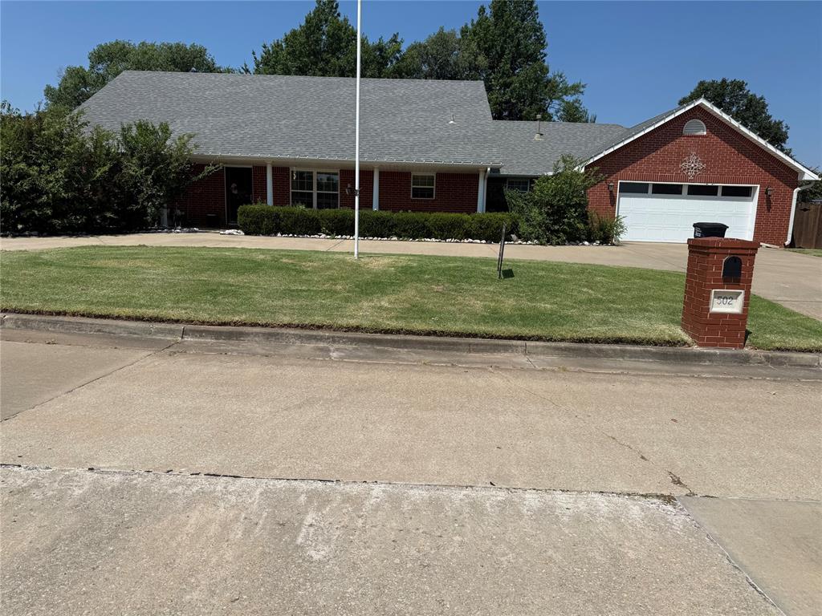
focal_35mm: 24
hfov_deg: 71.6
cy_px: 308
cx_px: 411
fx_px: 570
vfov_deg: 56.8
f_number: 1.78
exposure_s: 1/8130
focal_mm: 6.76
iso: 80
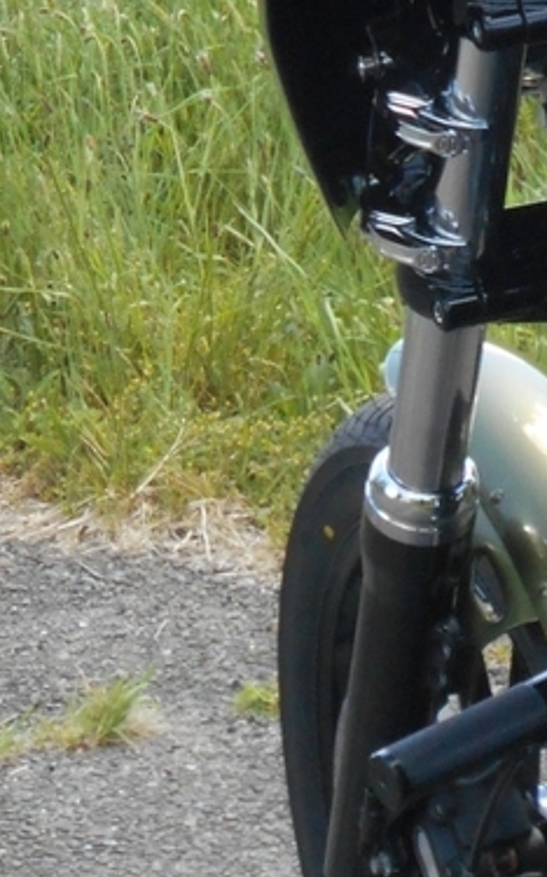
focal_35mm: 224
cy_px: 278
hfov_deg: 5.8
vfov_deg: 9.4
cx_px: 851
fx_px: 5349
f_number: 5.3
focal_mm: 11.6
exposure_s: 1/250
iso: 220
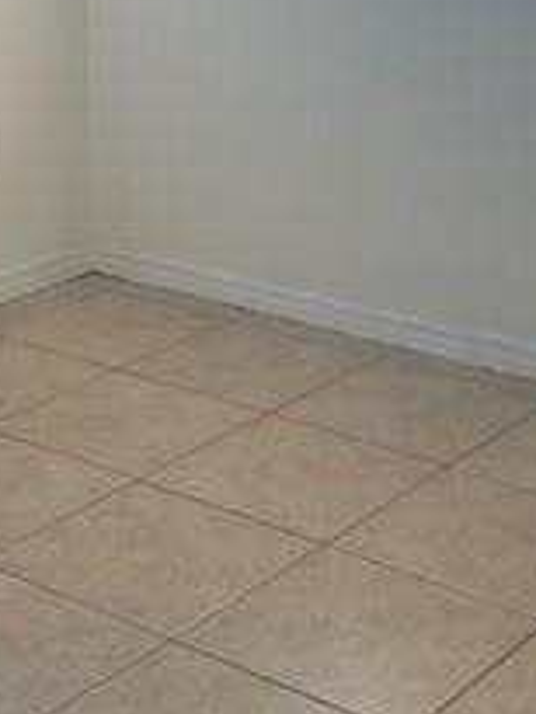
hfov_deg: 18.1
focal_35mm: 81
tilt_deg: -11.2
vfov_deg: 23.6
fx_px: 1671
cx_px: 139
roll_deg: +1.1
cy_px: 111
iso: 32
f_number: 1.6
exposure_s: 1/156
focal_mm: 4.2
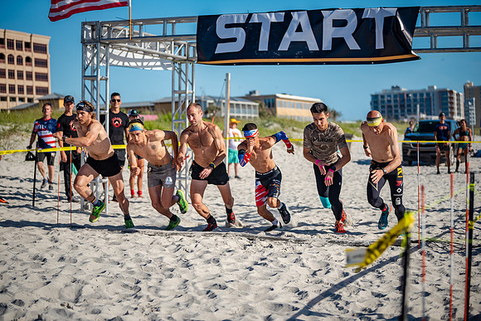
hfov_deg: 28.8
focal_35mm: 70
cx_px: 240
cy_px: 160
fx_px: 935
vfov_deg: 19.5
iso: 280
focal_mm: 70
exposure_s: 1/4000
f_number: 2.8
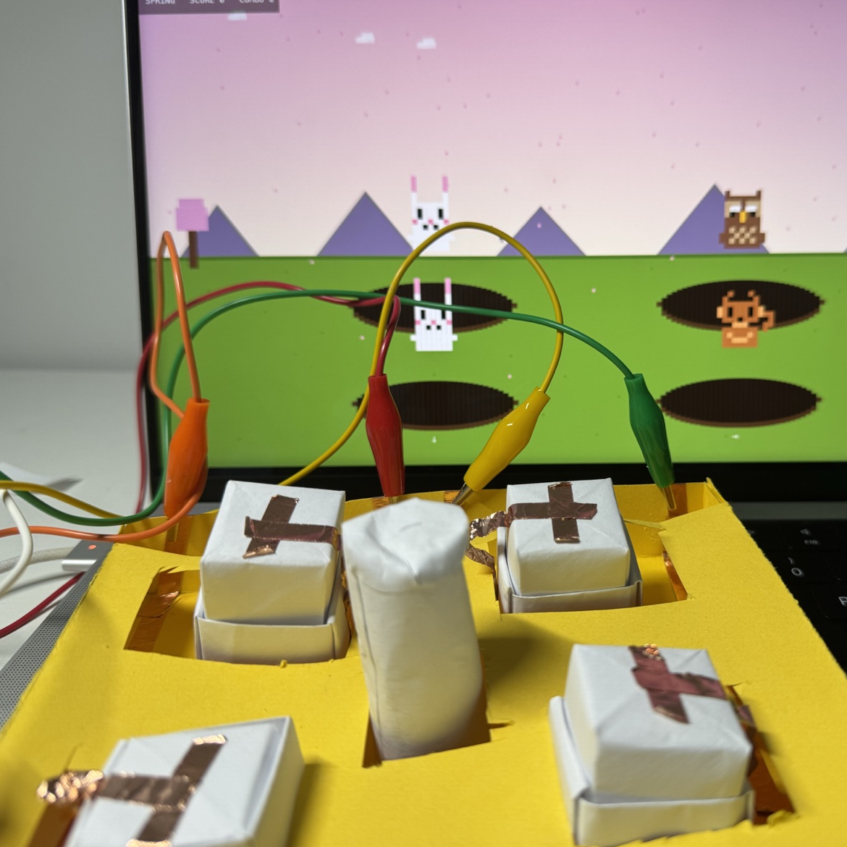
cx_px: 552
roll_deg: +1.2
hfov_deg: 54.7
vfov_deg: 55.6
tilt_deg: -22.7
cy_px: 420
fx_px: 803
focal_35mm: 29
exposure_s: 1/164
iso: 100
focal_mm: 6.76
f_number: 1.78
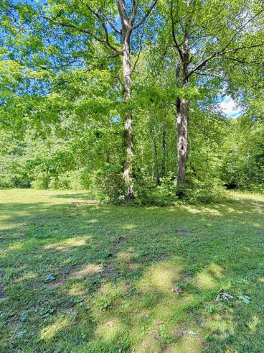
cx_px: 164
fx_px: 193
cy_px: 169
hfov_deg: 67.7
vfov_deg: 84.6
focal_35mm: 19
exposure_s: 1/103
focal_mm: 2.22
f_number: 2.2
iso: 64
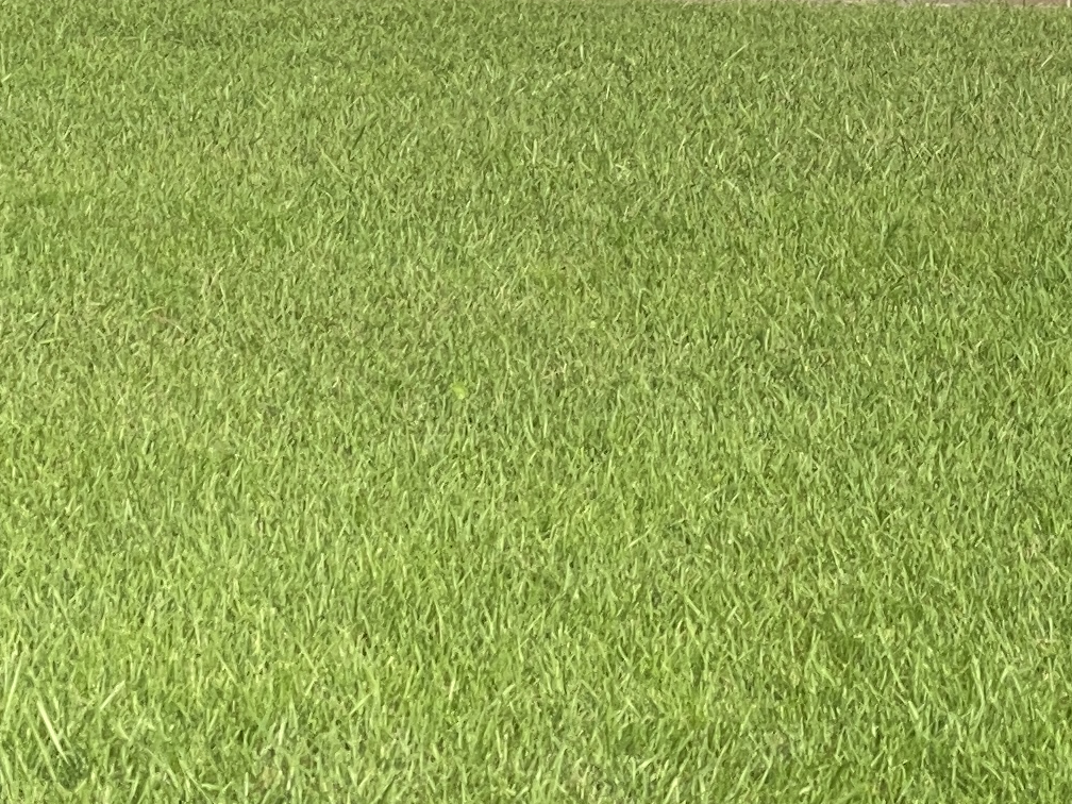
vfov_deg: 7.0
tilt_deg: +0.4
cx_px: 810
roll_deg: -1.1
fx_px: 6441
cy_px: -529
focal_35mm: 208
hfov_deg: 9.5
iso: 20
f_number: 2
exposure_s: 1/675
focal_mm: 6
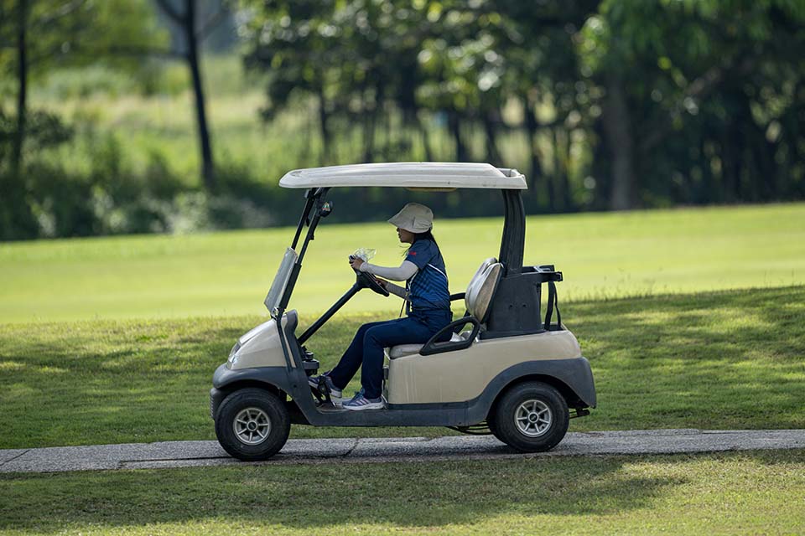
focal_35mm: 400
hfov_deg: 5.2
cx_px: 402
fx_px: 8944
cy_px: 268
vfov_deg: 3.4
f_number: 2.8
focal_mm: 400
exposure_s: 1/2000
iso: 80
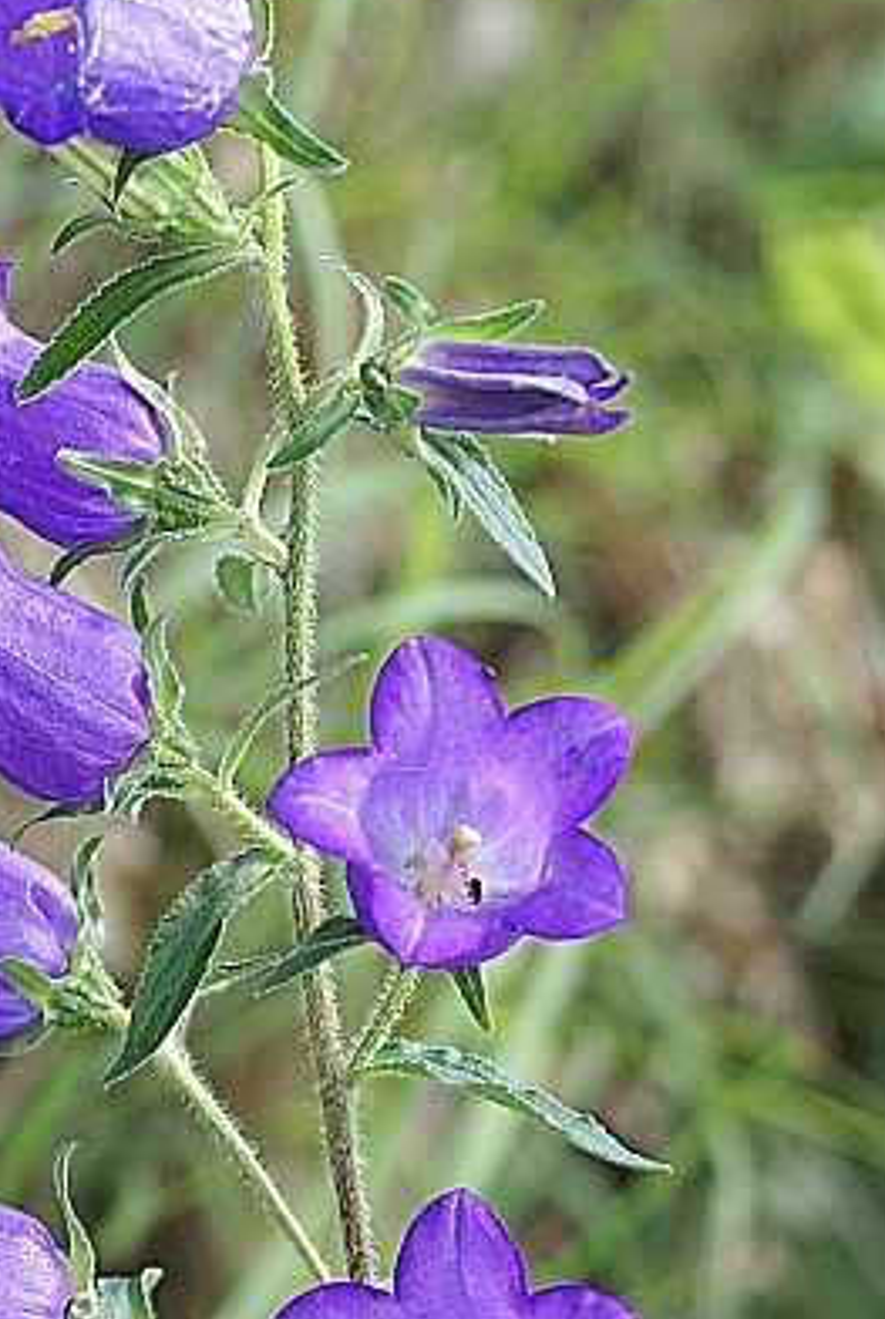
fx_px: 5617
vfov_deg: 13.3
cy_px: 1080
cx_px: 10
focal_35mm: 153
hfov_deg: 9.0
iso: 200
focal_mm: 50
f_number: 3.5
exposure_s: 1/125
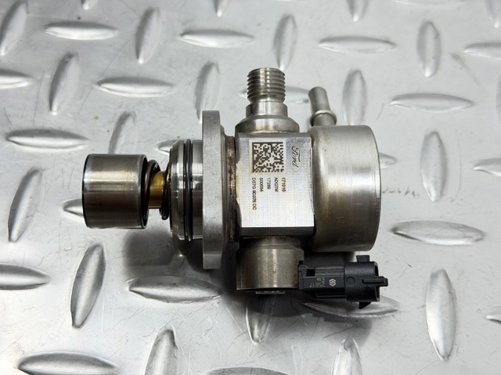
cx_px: 250
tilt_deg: -55.5
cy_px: 188
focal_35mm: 48
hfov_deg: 39.7
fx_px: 694
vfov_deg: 30.2
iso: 64
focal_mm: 6.76
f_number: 1.78
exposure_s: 1/50
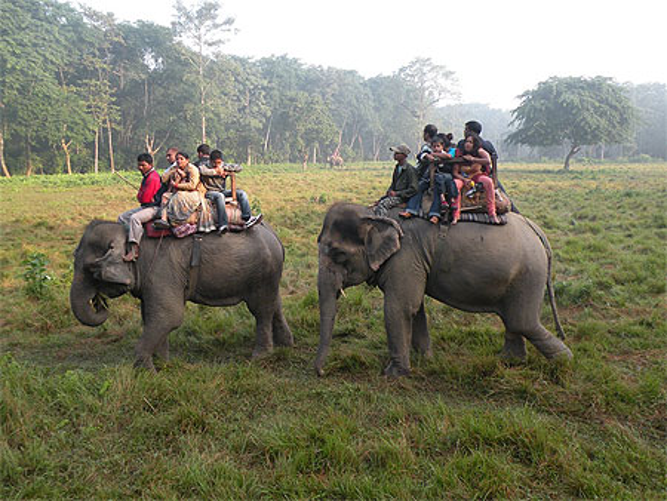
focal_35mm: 33
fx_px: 636
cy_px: 250
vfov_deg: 43.0
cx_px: 334
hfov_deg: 55.3
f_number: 3.2
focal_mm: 5.8
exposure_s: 1/286
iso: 116
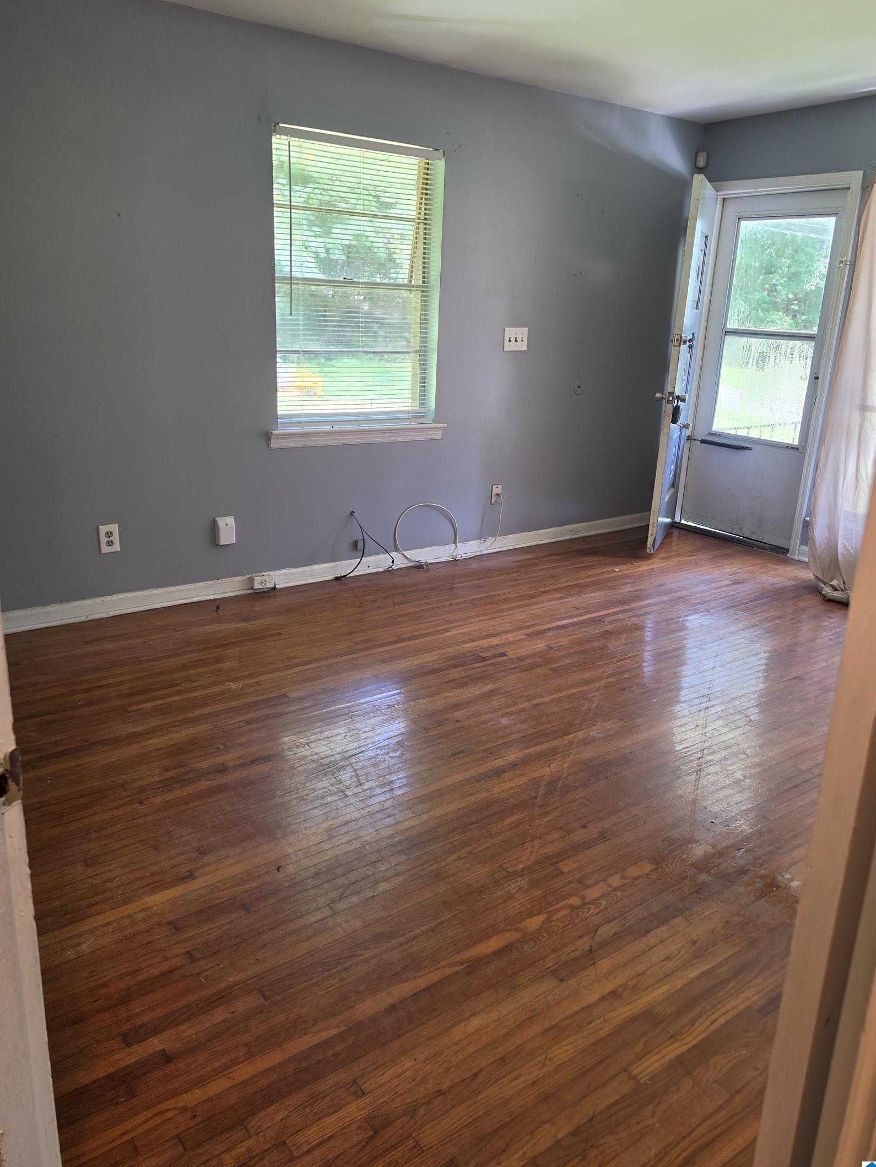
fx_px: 844
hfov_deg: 54.9
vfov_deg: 69.3
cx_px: 452
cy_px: 553
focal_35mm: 25
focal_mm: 6.5
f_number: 1.4
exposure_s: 1/120
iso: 80
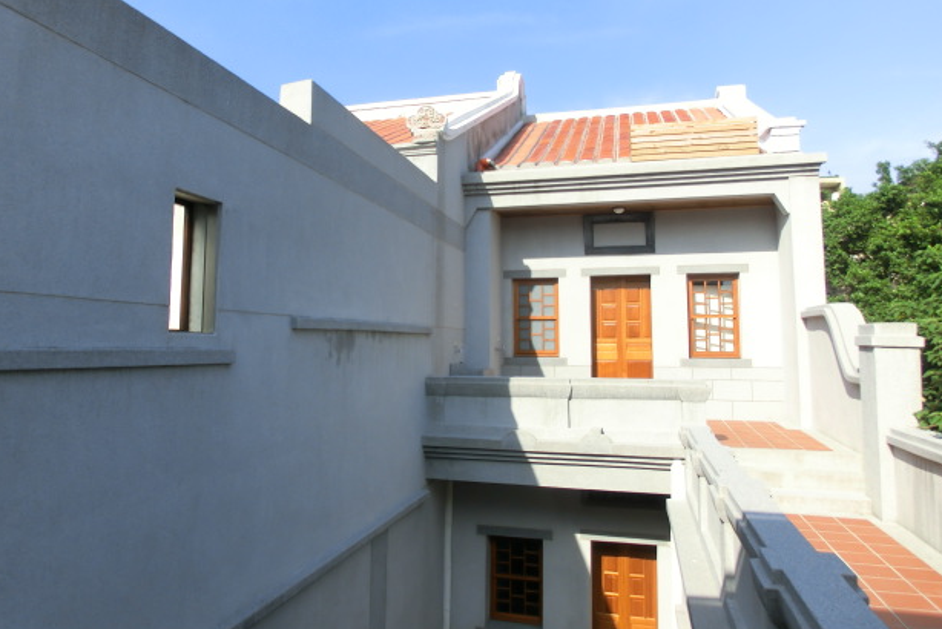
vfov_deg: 49.4
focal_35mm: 26
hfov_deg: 69.4
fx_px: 681
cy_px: 267
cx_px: 460
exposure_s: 1/1000
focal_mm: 4.24
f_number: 3
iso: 100
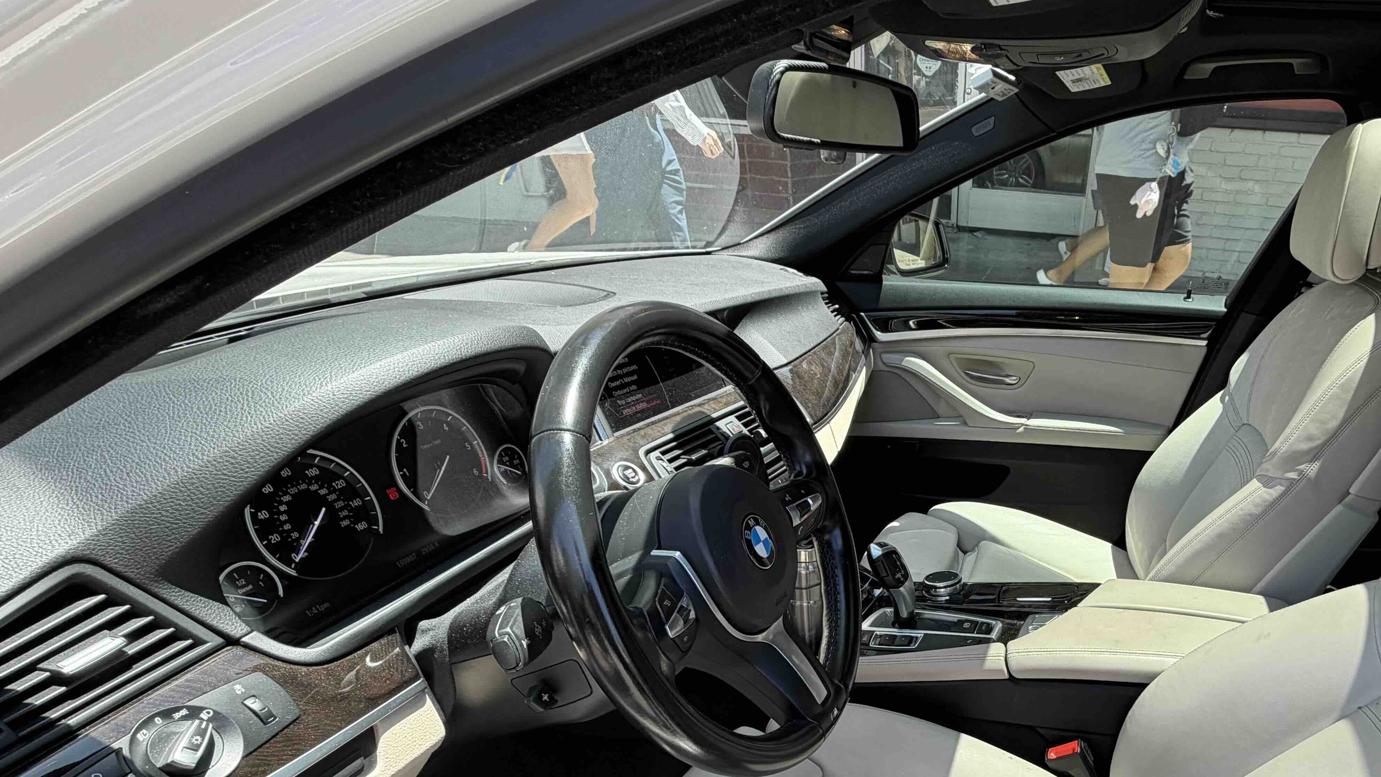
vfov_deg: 48.9
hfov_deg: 77.4
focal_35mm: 22
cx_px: 965
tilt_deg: -32.3
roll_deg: -3.5
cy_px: 606
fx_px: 806
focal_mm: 2.22
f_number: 2.2
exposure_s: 1/181
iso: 40
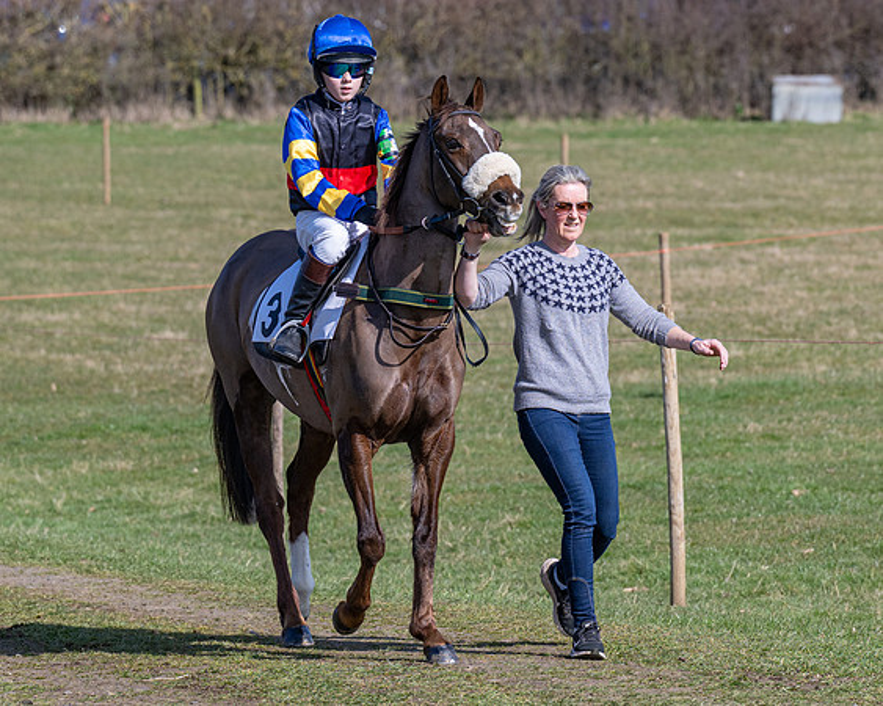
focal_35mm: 290
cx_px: 422
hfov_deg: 6.7
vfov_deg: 5.3
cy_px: 284
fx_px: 7564
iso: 200
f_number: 5
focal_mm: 140
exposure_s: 1/1600
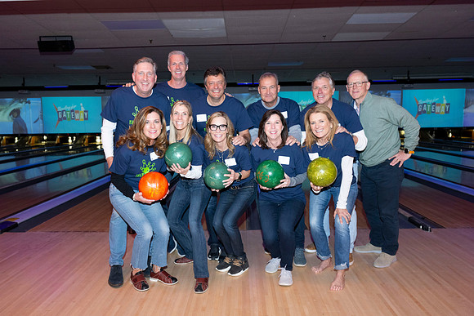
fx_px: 369
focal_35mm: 28
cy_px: 158
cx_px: 237
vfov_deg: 46.4
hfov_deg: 65.5
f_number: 5.6
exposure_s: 1/60
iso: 1600
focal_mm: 28
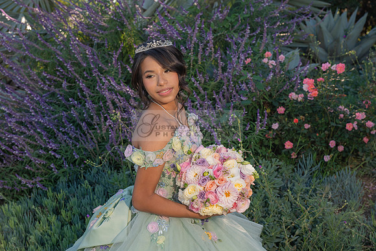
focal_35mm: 57
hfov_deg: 35.0
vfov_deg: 23.8
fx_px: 595
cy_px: 126
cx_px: 188
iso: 200
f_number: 7.1
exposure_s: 1/200
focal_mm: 57
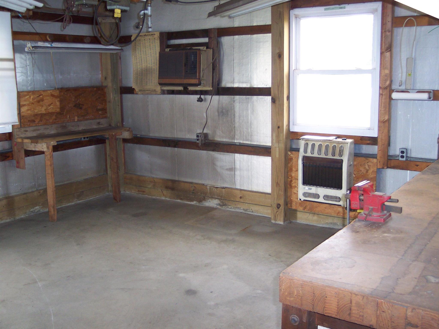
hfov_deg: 49.0
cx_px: 220
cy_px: 164
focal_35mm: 38
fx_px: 482
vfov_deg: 37.7
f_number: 2.8
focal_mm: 8
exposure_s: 1/30
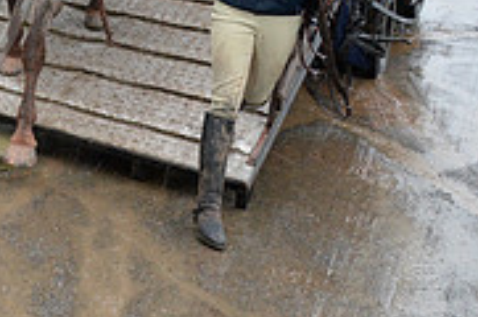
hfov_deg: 21.6
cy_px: -119
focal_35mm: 77
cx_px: -259
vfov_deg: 16.5
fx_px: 1021
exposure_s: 1/160
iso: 2500
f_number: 7.1
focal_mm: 24
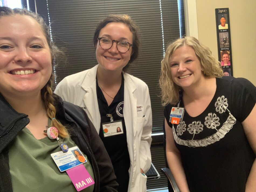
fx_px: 237
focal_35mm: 32
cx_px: 128
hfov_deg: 56.8
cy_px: 96
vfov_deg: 44.2
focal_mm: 2.87
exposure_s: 1/60
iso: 125
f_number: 2.2
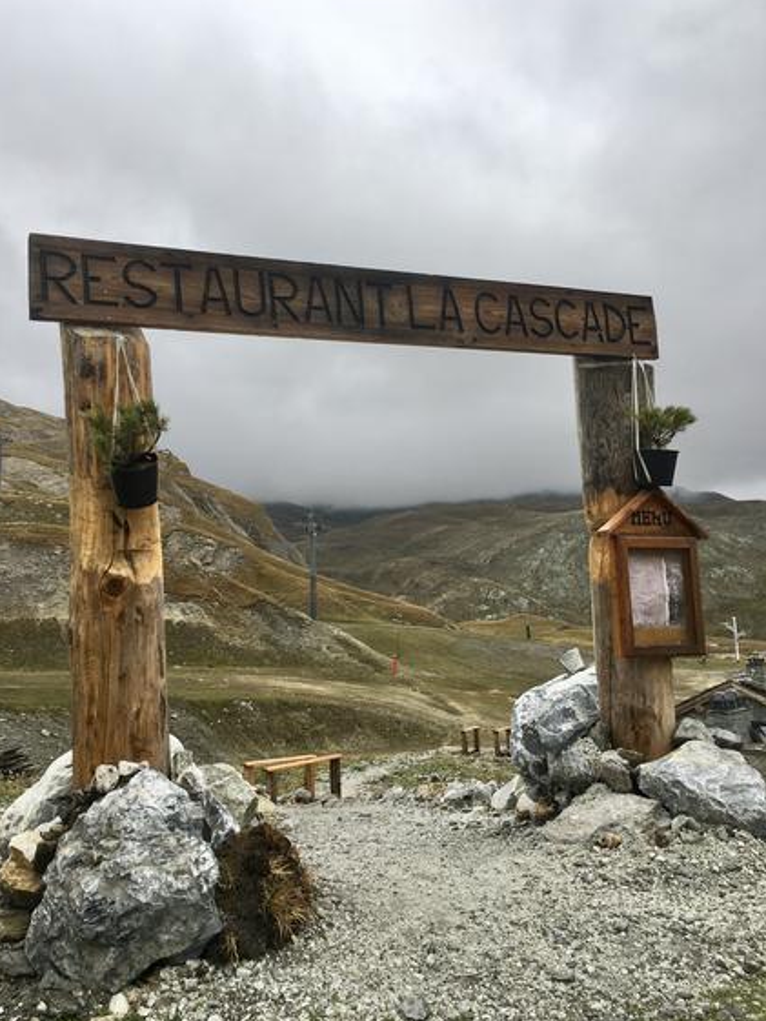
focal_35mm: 31
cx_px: 362
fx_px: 914
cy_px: 497
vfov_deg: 58.3
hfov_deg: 45.4
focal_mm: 4.15
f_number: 2.2
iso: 25
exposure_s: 1/1304
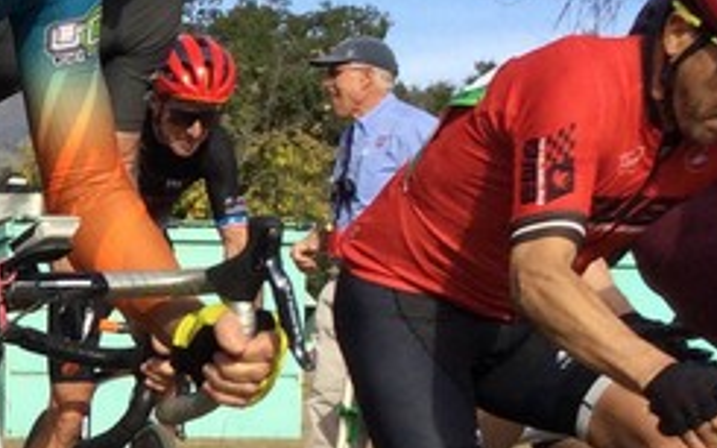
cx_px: -486
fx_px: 3145
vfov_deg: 8.1
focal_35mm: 161
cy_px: 480
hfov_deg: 12.1
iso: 25
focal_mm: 3.3
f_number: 2.4
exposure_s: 1/1181
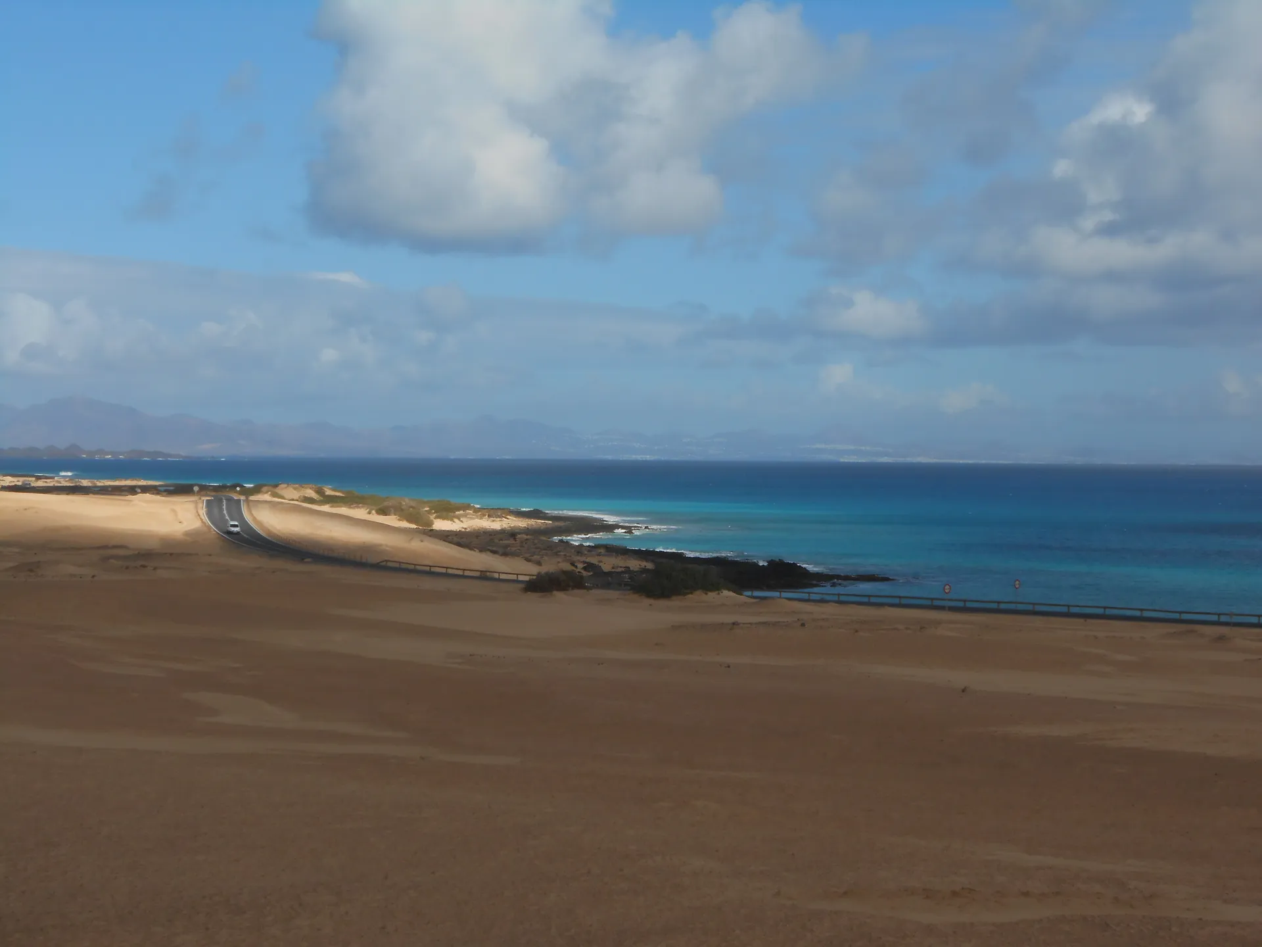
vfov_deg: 20.4
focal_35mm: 72
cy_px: 474
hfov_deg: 27.0
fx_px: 2625
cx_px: 631
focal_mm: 12.8
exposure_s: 1/800
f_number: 6
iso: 80
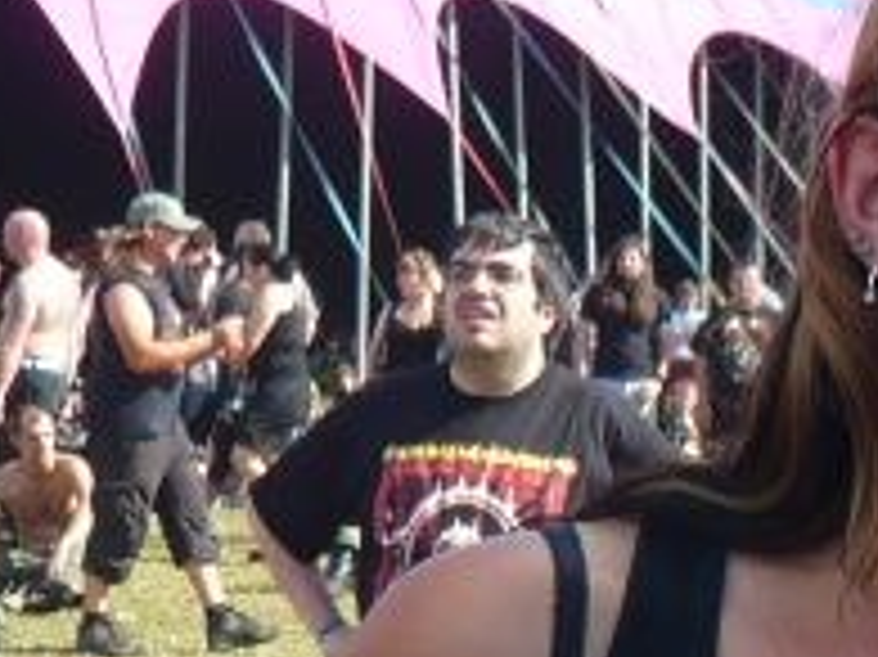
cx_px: 1553
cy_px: 783
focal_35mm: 115
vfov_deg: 12.6
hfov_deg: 15.0
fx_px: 2915
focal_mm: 4.6
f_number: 2.8
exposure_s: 1/500
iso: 100
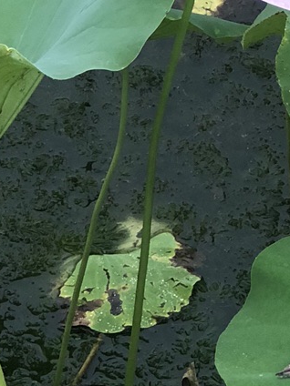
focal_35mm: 269
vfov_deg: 7.3
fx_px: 3005
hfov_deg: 5.5
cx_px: 249
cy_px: 7
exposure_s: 1/120
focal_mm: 6.6
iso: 100
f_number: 2.8
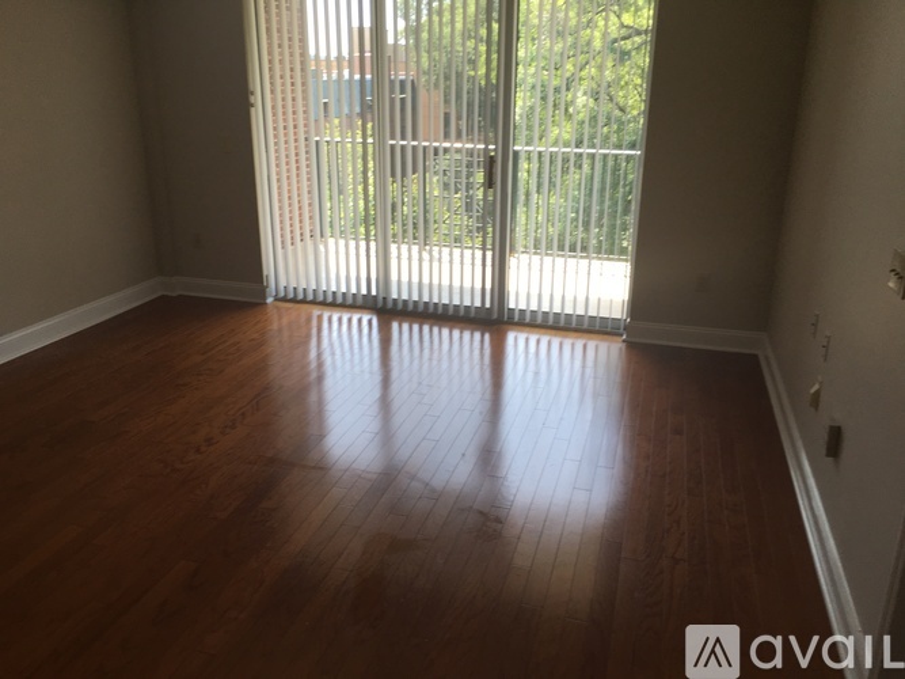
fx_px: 758
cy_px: 340
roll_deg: -0.9
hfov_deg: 61.7
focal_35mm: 29
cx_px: 452
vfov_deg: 48.2
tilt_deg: -19.6
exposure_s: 1/120
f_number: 2.2
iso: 32
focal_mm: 4.15
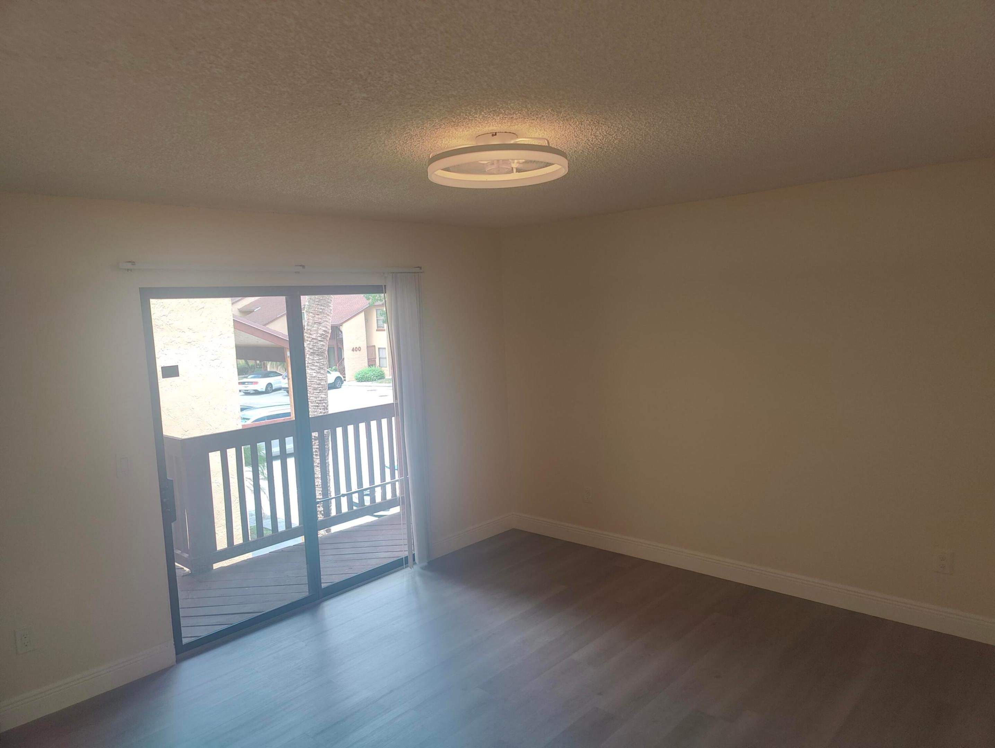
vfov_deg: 59.0
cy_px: 374
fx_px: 662
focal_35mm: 23
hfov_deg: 73.9
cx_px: 498
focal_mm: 6.06
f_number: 1.8
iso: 125
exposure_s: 1/100
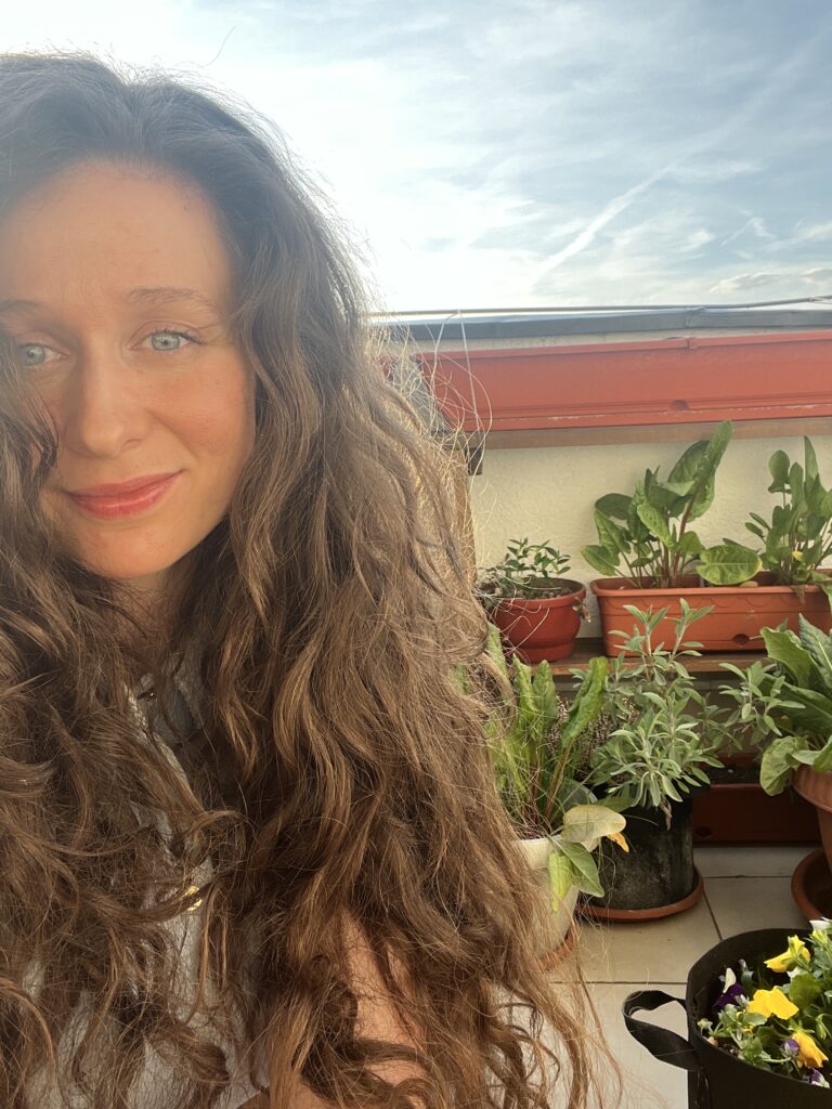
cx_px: 416
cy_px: 554
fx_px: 961
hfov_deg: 46.8
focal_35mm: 30
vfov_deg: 60.0
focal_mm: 2.71
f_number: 2.2
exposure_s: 1/174
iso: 25
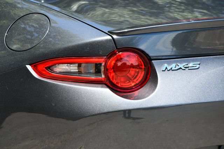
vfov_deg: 9.9
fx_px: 858
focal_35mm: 138
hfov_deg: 14.9
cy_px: 74
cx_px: 112
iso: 200
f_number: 6.3
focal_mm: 92
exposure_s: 1/250
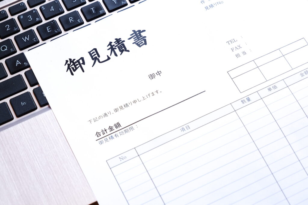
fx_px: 744
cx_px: 154
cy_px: 102
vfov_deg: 15.7
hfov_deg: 23.4
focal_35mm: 87
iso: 200
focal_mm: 58.6
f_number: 7.1
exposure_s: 1/30
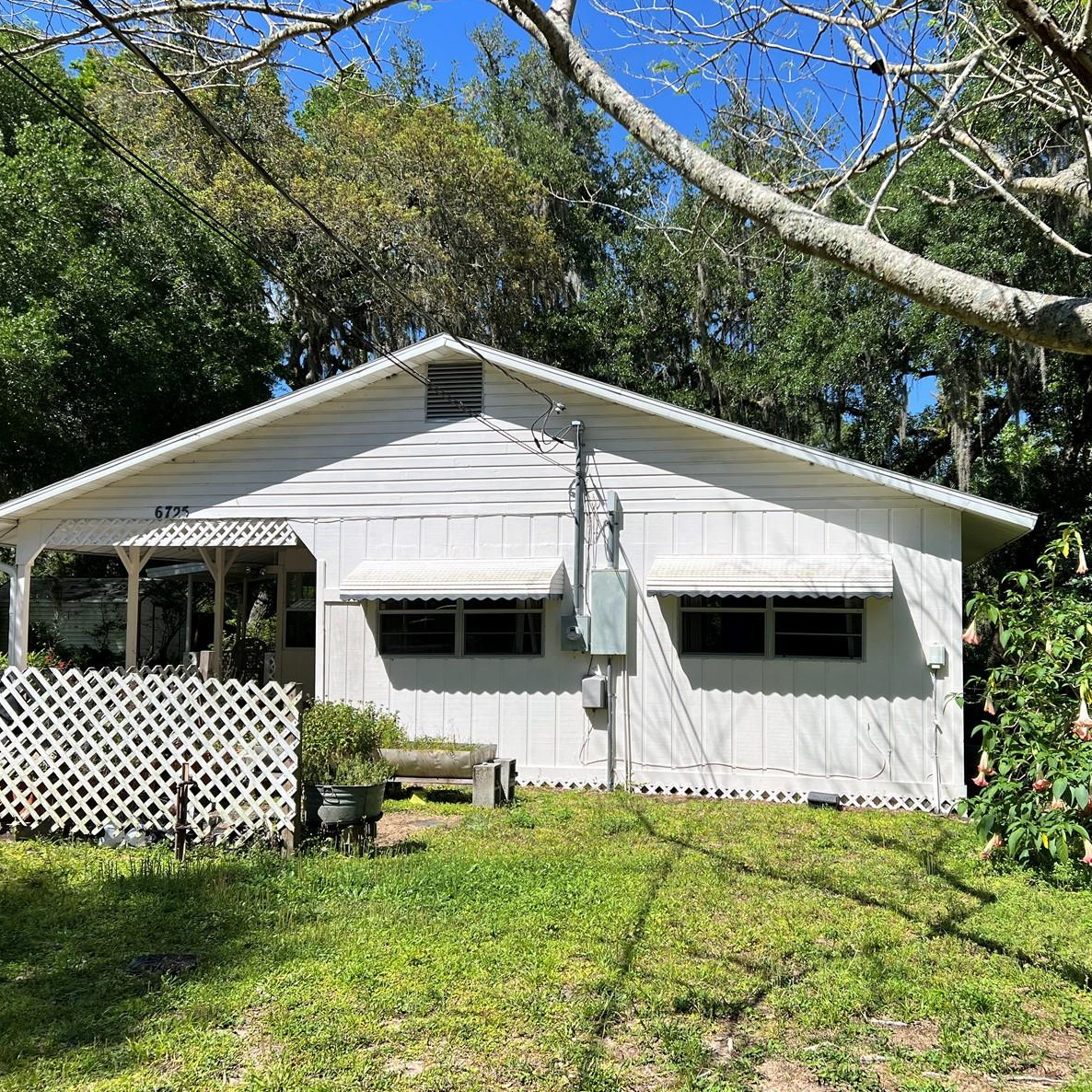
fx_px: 1106
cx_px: 642
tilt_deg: +2.8
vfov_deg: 52.5
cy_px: 546
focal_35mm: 31
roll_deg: -0.6
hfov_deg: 52.3
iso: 50
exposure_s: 1/4630
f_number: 1.5
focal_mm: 5.7
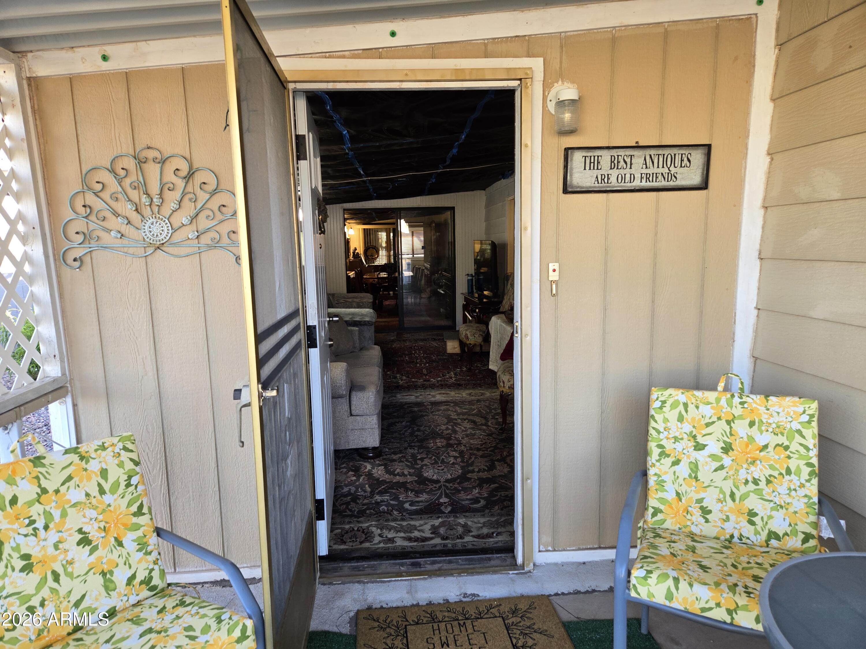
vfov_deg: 58.9
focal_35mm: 23
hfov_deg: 73.9
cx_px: 433
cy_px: 324
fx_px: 575
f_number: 1.8
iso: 80
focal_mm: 5.4
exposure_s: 1/120
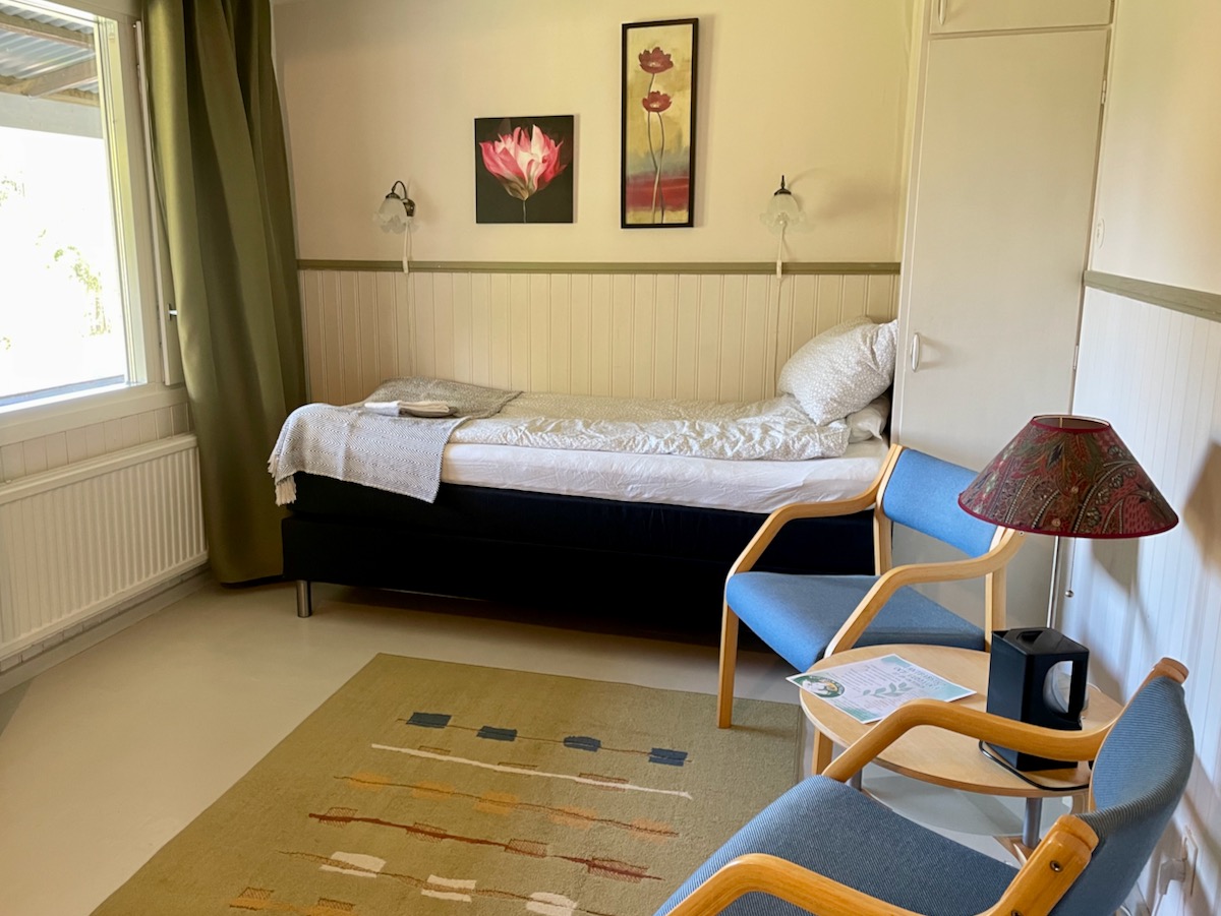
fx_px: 917
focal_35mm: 26
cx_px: 610
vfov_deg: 53.1
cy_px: 458
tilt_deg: -12.0
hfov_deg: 67.3
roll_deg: +0.6
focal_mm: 4.2
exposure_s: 1/50
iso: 200
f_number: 1.6
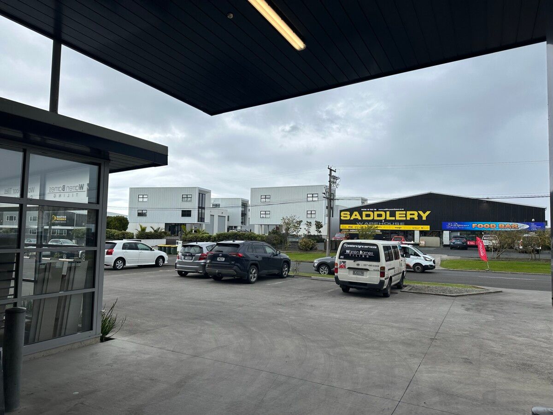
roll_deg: +0.0
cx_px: 276
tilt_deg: +2.9
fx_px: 383
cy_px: 208
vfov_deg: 56.8
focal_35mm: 24
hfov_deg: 71.6
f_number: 1.78
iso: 80
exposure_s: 1/1321
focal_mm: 6.86
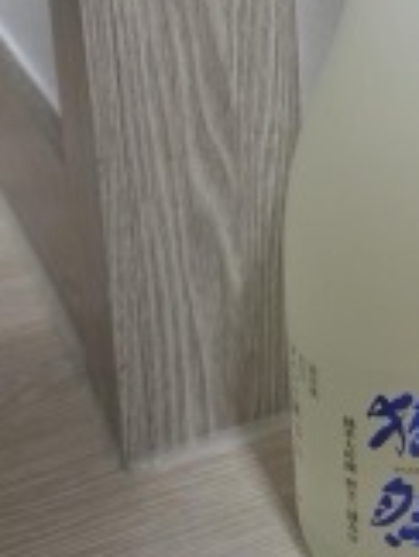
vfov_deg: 27.5
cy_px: 62
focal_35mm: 68
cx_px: 429
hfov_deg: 20.9
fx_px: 1095
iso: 250
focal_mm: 6.3
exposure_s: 1/120
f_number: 1.7
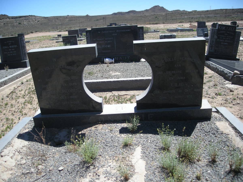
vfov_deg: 40.7
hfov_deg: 52.6
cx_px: 122
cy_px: 91
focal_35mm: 35
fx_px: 246
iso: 50
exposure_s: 1/166
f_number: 5.7
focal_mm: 5.7
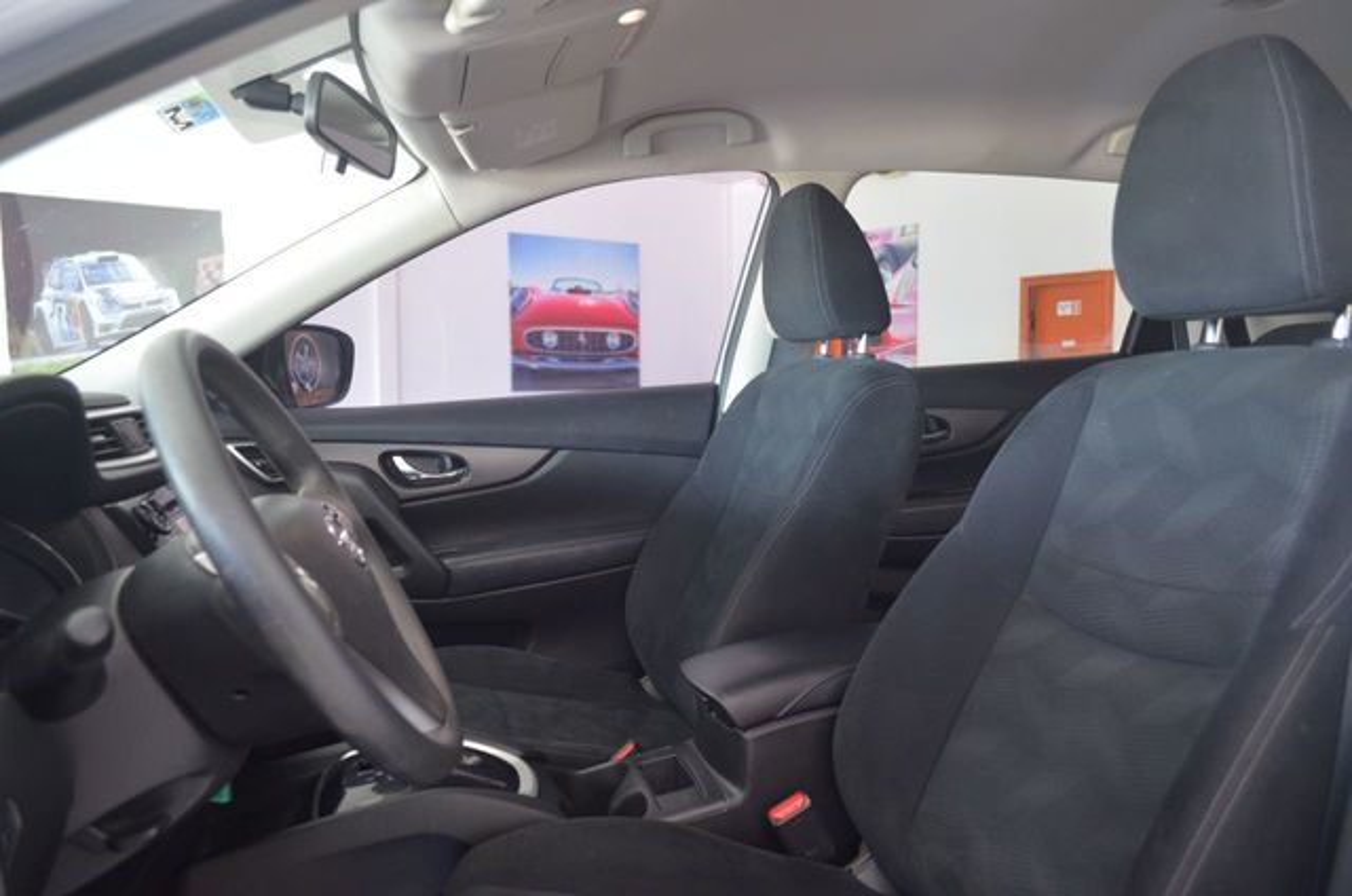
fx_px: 1012
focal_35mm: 27
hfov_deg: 67.5
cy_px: 448
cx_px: 676
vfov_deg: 47.7
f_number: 3.5
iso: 500
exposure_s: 1/15
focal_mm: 18
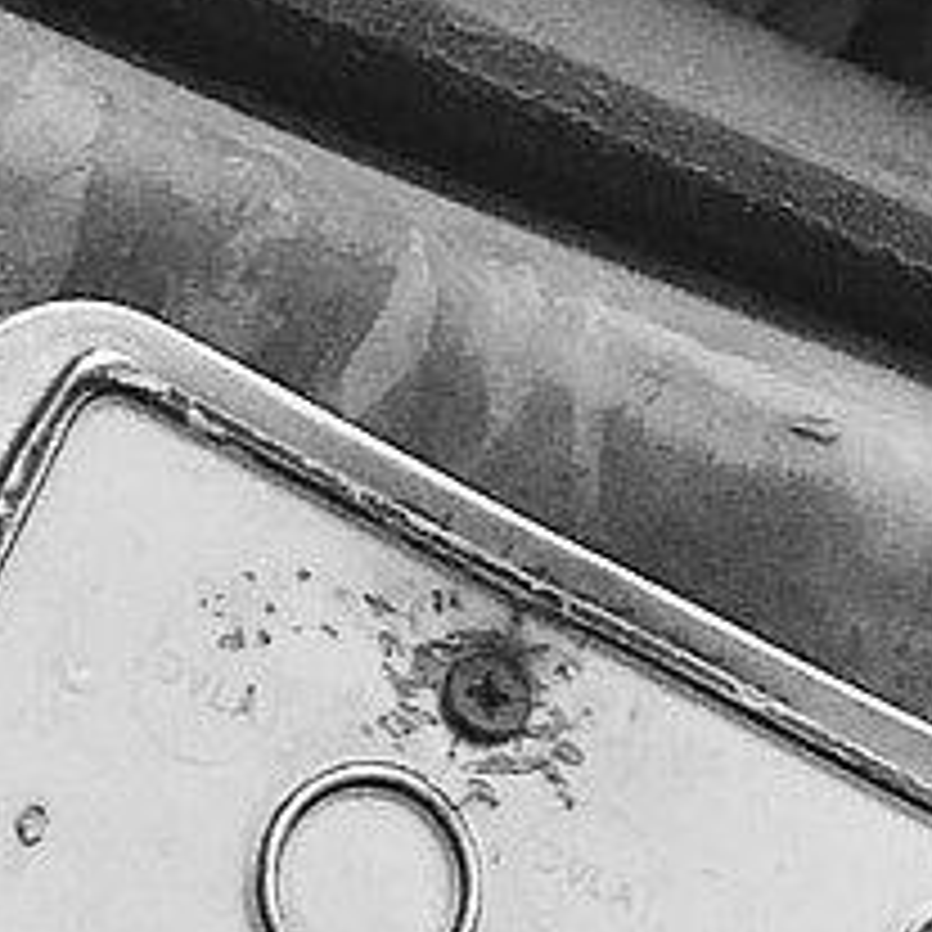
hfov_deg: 8.7
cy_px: 221
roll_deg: -21.1
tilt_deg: +8.2
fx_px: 6031
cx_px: 1099
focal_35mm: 198
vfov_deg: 8.8
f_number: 2.2
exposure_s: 1/447
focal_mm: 4.15
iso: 25
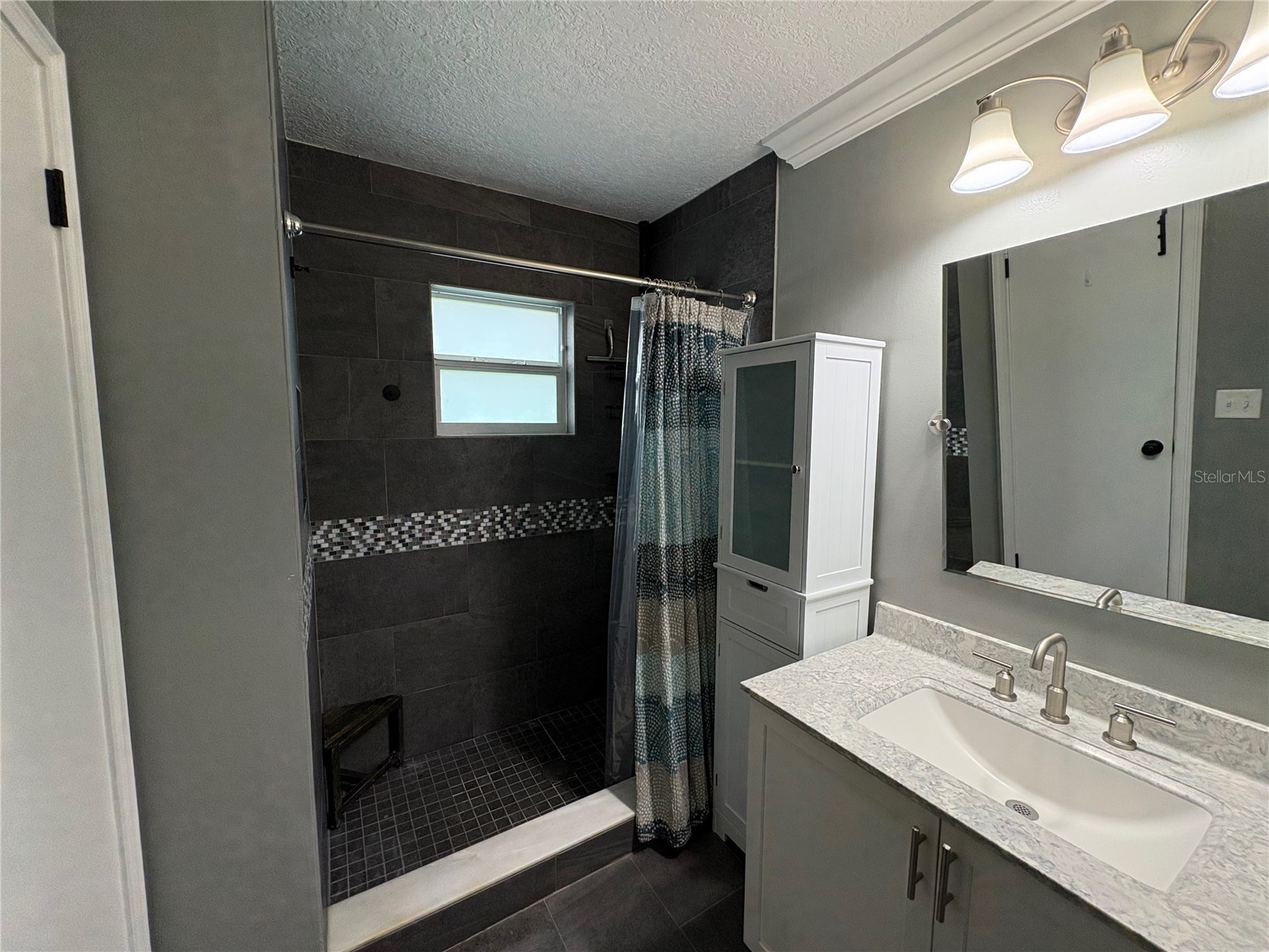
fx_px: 513
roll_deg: +0.2
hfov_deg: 102.1
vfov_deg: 85.7
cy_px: 476
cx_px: 634
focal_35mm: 14
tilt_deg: -5.6
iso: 200
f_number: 2.2
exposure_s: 1/120
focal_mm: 2.22
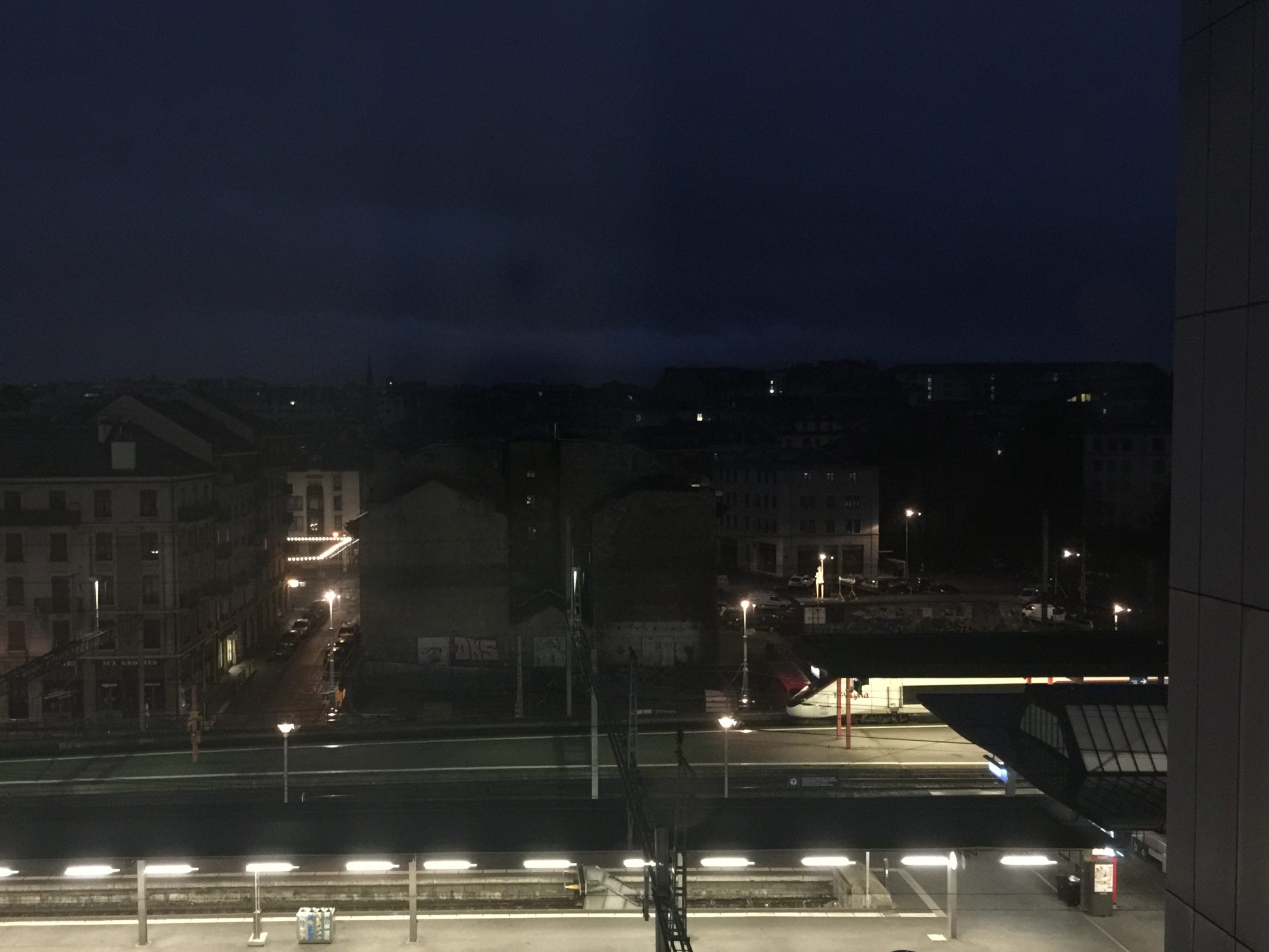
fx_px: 1283
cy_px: 522
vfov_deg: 40.7
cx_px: 525
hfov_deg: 52.4
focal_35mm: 35
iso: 200
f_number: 2.2
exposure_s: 1/4
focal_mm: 4.15
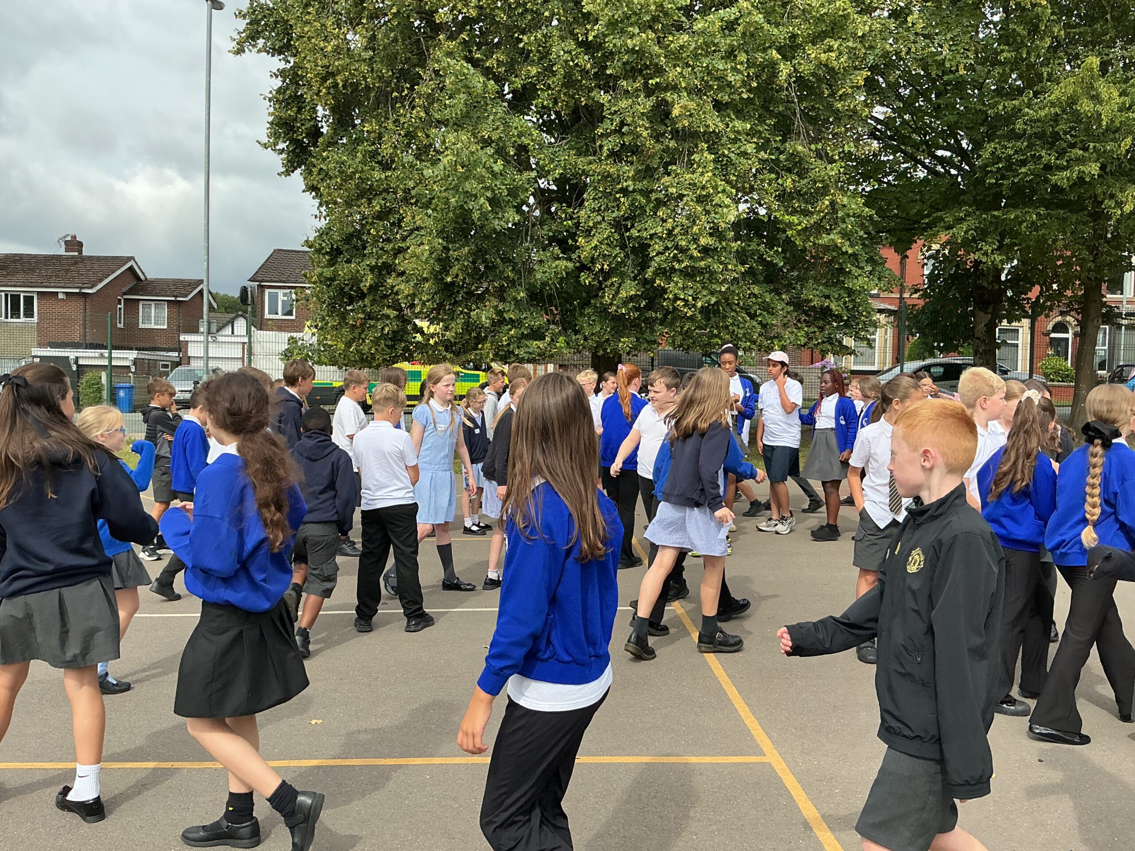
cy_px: 426
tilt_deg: -3.8
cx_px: 568
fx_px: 951
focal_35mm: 29
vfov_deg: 48.2
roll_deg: -1.5
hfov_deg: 61.7
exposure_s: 1/1055
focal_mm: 3
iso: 25
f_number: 1.8
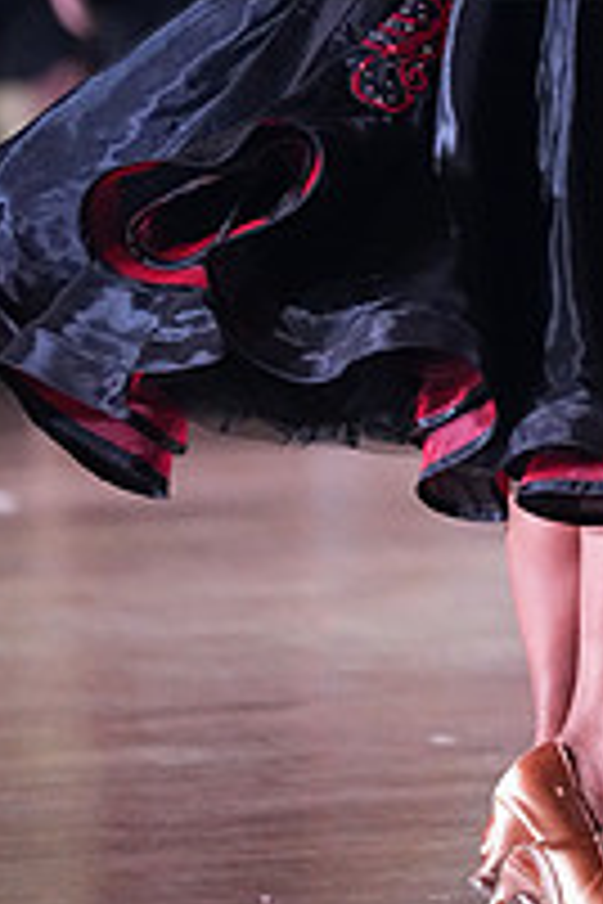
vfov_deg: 3.6
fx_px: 14496
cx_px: 821
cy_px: -148
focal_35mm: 577
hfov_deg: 2.4
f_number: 4
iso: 8000
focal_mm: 200
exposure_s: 1/400
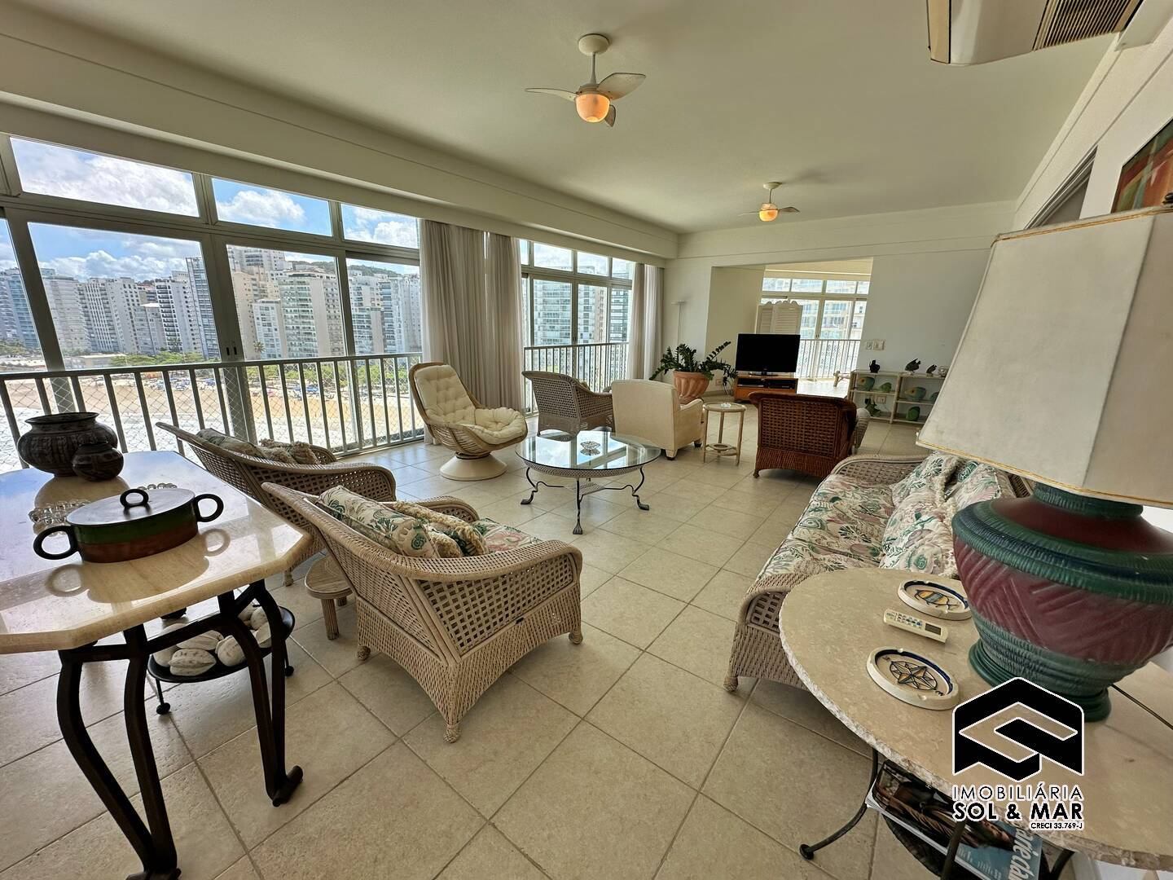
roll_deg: -0.8
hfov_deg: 102.1
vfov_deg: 85.7
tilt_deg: -14.2
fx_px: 474
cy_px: 440
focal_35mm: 14
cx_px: 586
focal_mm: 2.22
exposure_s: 1/415
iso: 40
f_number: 2.2
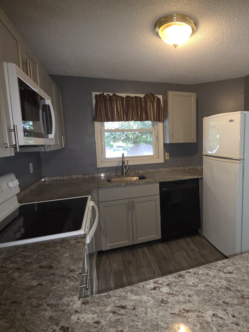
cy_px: 164
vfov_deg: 87.8
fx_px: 173
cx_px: 172
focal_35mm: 18
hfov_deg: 69.0
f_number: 2.2
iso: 320
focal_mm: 2.2
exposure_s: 1/30
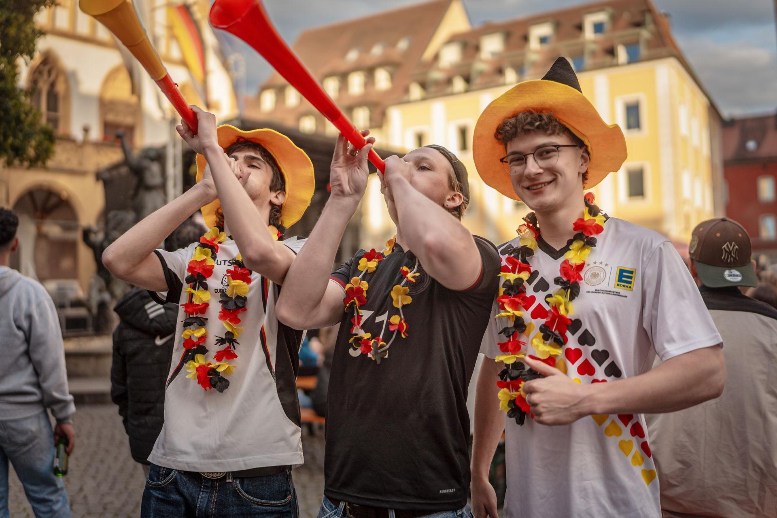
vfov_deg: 37.9
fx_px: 755
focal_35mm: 35
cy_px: 259
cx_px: 388
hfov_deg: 54.4
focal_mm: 35
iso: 125
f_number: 1.2
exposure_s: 1/2000
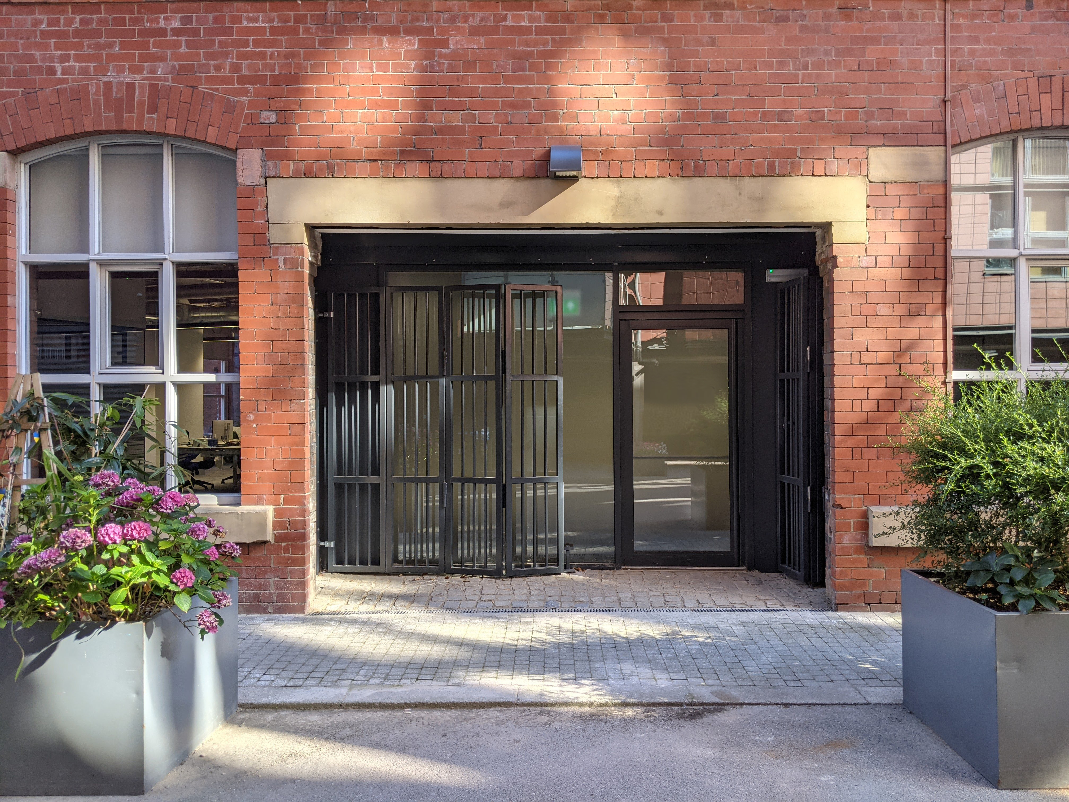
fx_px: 834
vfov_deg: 51.4
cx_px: 534
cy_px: 401
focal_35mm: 27
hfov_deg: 65.3
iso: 41
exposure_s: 1/183
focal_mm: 4.44
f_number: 1.8
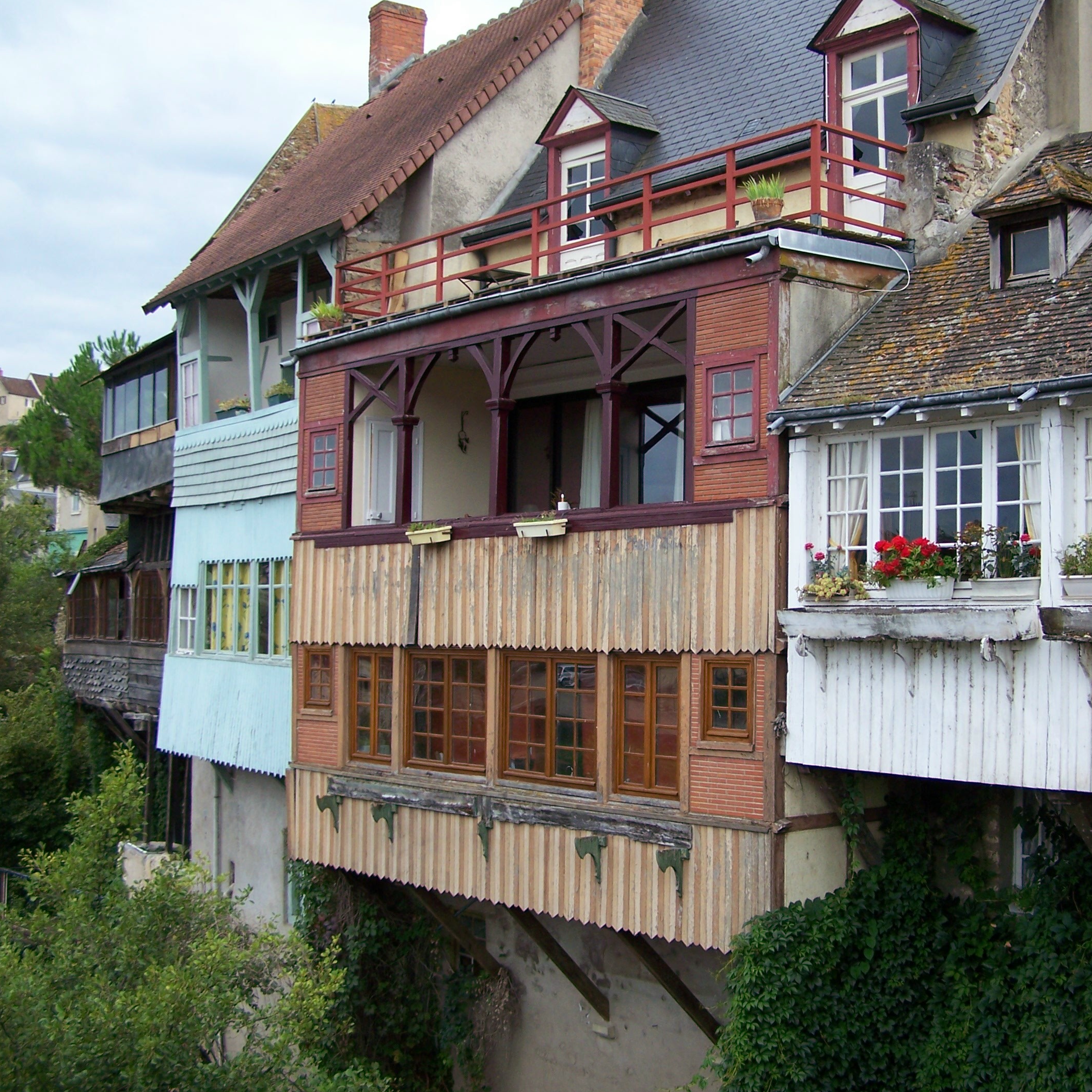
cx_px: 671
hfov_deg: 37.4
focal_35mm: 45
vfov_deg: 37.6
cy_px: 547
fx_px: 1606
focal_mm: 6.3
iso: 80
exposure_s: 1/125
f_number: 2.8
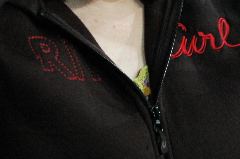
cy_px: -79
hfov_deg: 3.3
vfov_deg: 2.2
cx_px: 195
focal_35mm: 628
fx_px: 4183
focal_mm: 120
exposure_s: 1/80
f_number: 2.8
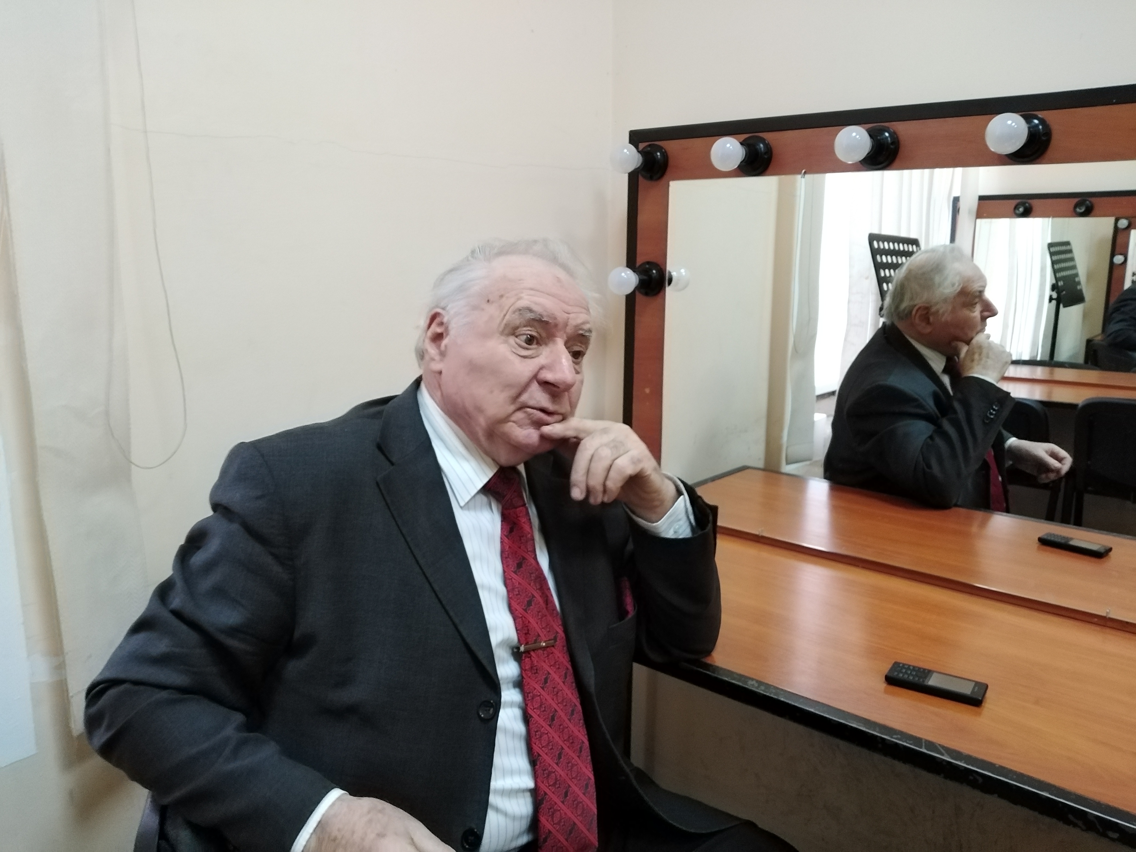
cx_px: 568
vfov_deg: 53.1
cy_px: 426
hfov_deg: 67.3
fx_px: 853
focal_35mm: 26
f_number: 1.8
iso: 424
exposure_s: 1/25
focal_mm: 3.62
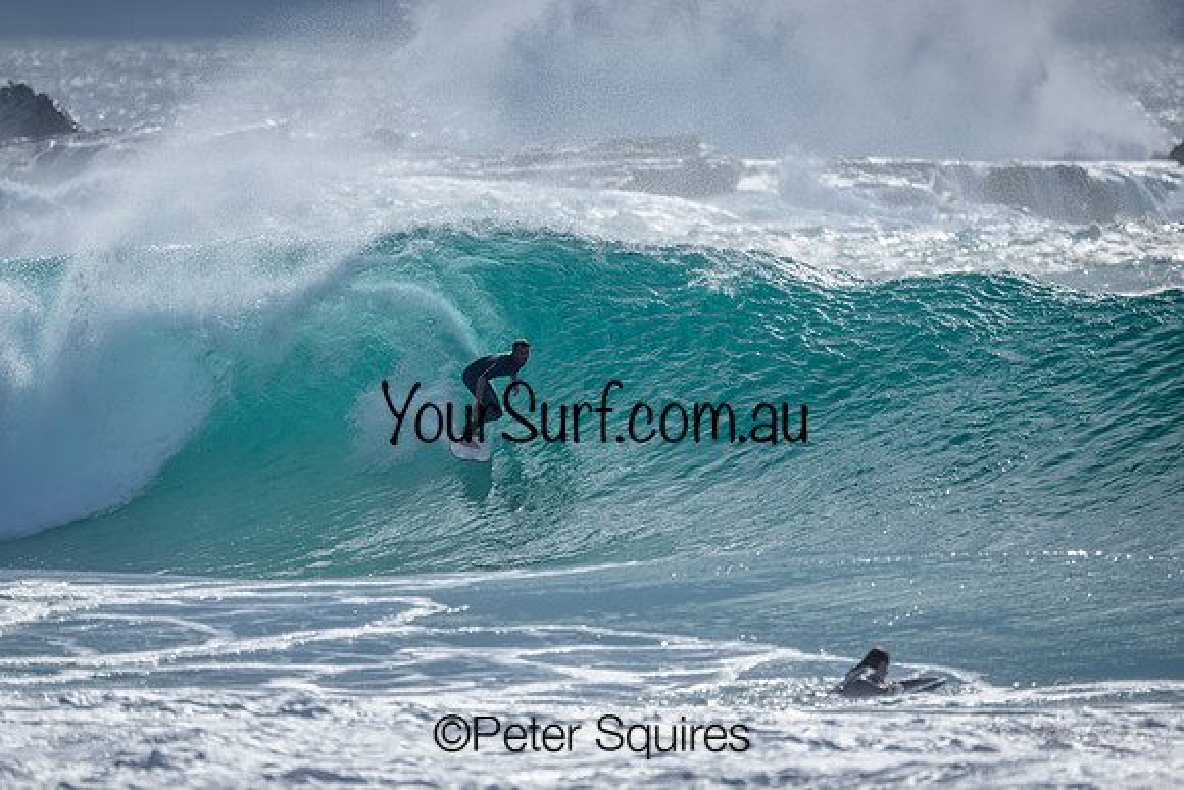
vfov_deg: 1.7
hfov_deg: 2.6
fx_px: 26316
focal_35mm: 800
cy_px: 395
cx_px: 592
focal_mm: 800
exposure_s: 1/2000
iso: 140
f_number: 6.3
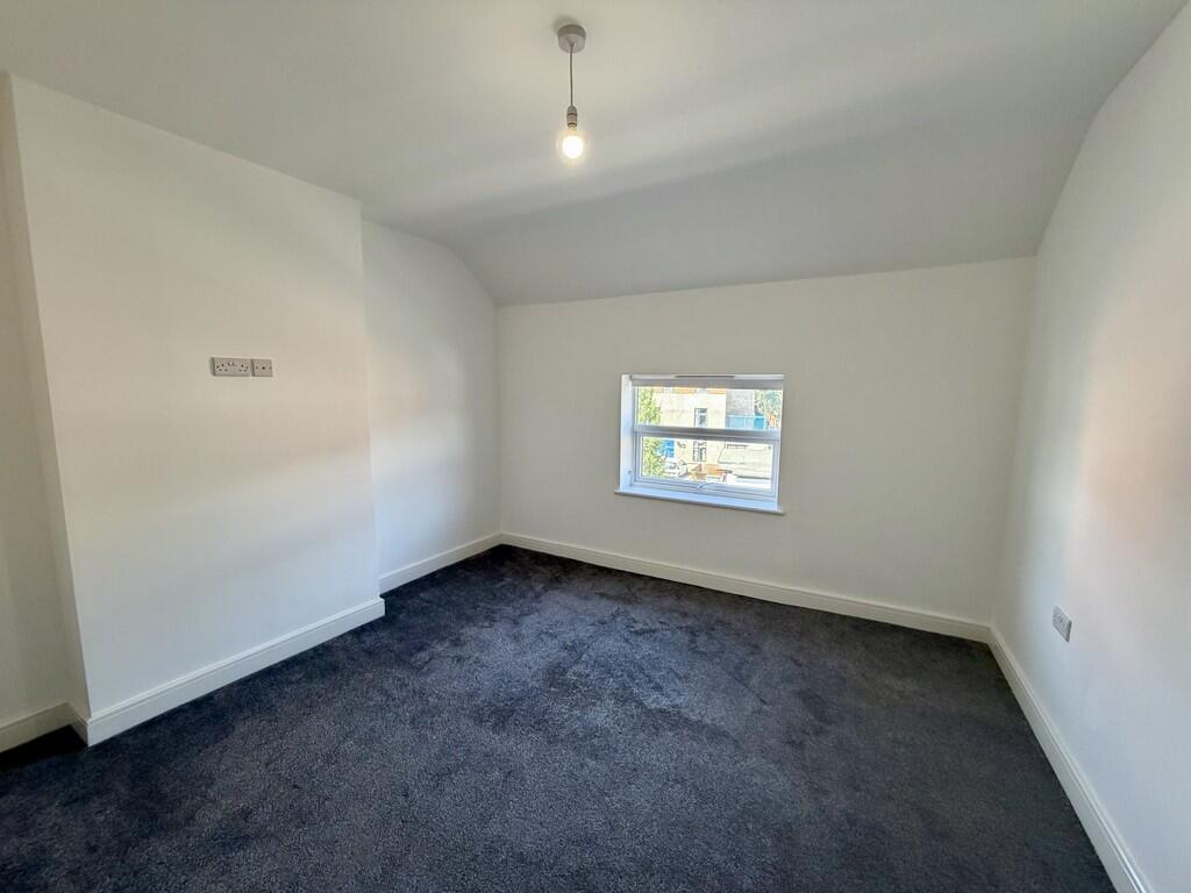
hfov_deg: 102.1
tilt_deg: -7.4
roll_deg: -1.0
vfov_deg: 85.7
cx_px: 596
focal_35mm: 14
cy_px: 446
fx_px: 482
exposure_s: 1/121
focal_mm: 2.22
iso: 200
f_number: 2.2
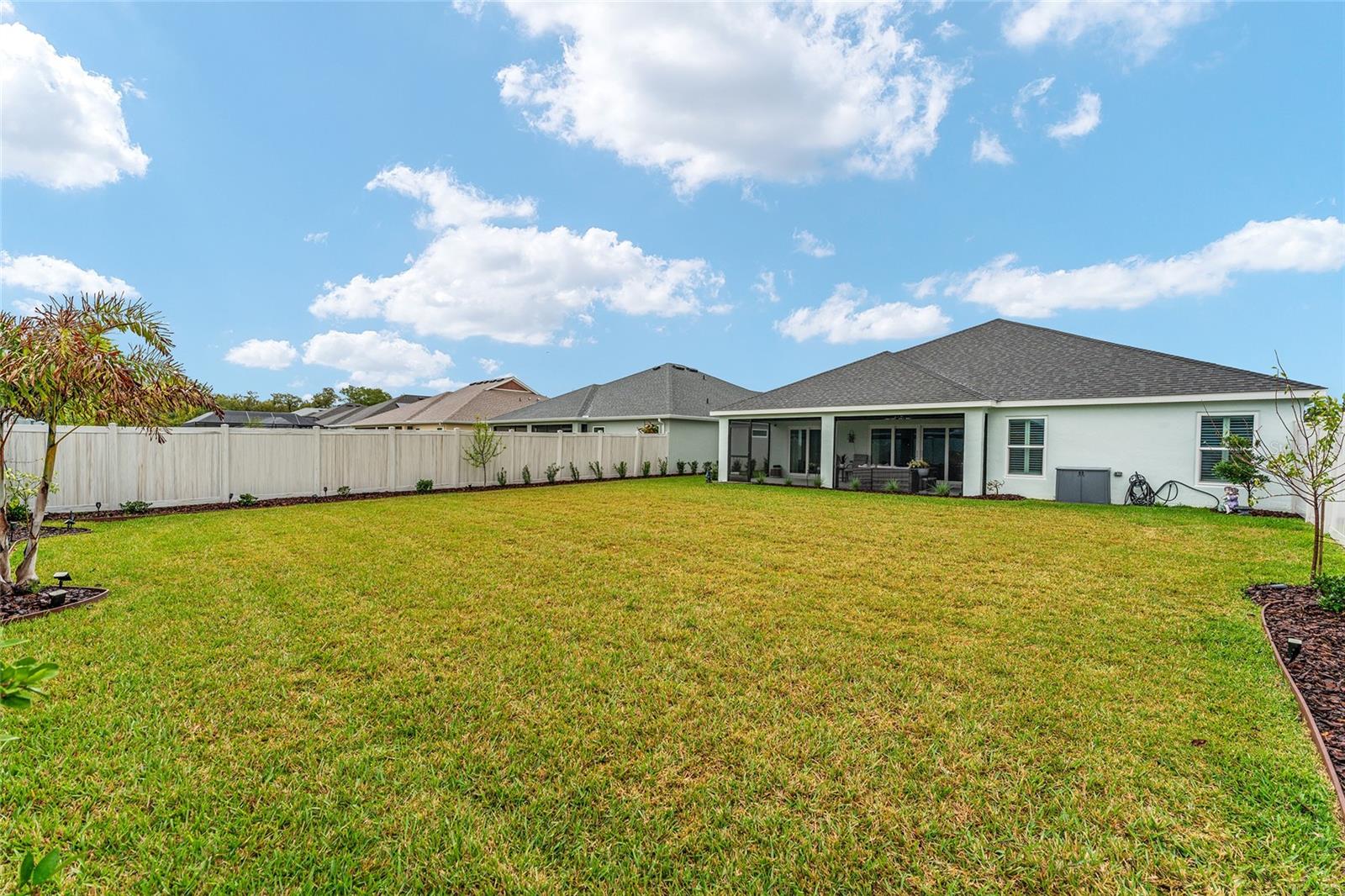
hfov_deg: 100.8
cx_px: 672
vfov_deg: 77.7
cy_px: 448
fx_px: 557
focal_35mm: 15
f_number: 7.1
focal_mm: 14.9
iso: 320
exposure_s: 1/400
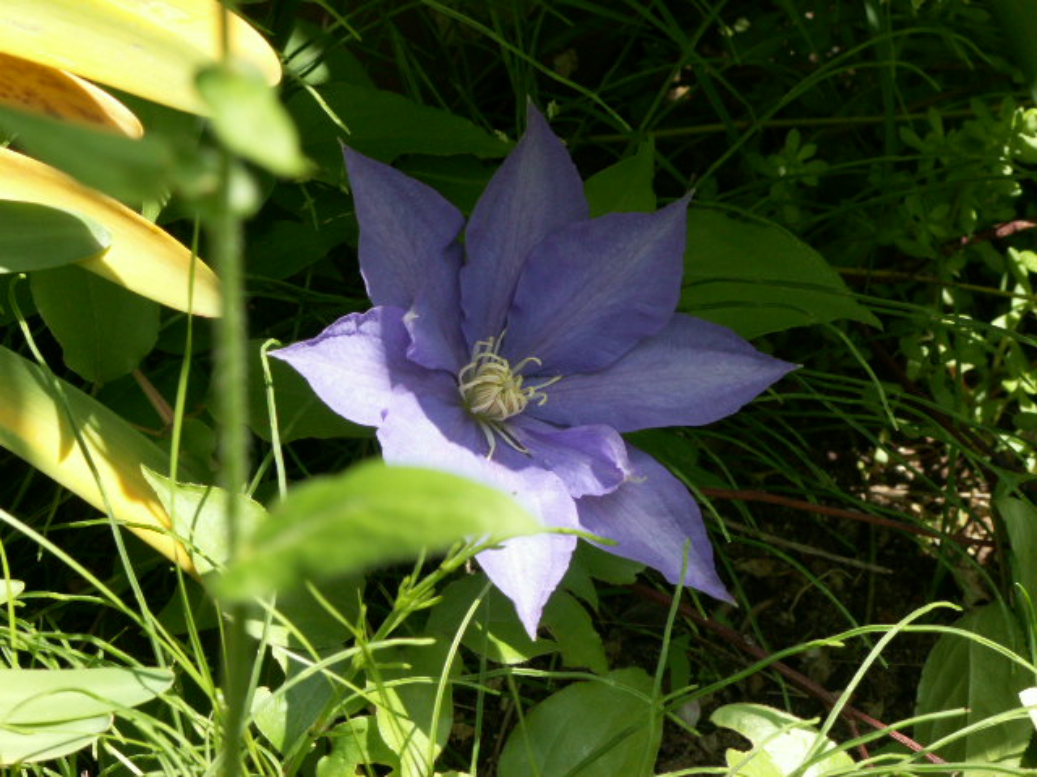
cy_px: 388
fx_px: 3415
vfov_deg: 13.0
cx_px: 518
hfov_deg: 17.3
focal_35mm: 114
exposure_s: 1/100
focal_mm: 18.62
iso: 50
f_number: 5.6
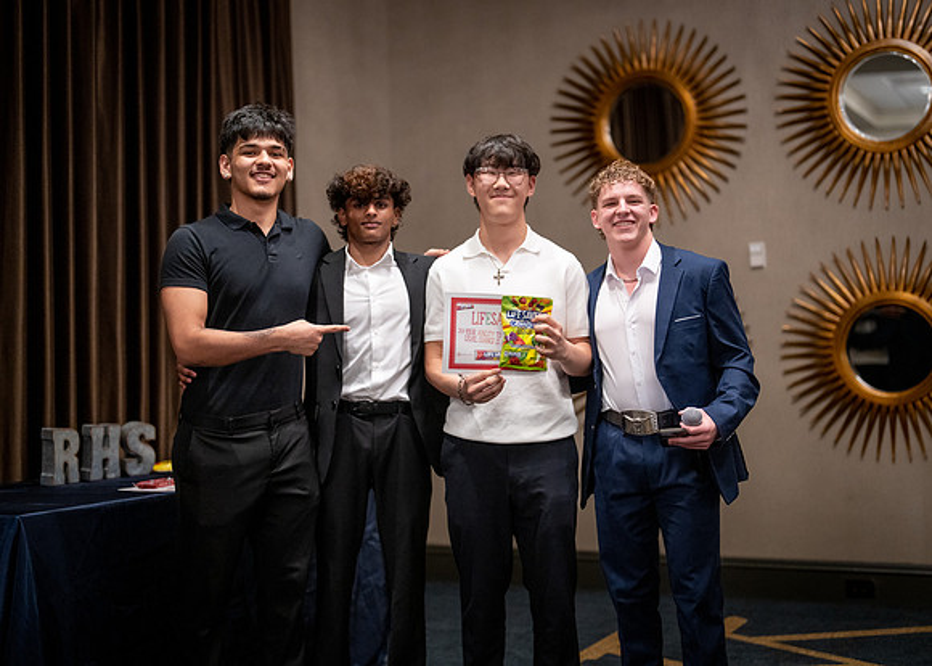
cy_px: 333
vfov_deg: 26.5
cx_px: 466
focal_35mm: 53
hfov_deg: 36.5
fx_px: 1413
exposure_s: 1/320
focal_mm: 50
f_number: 1.2
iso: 1600
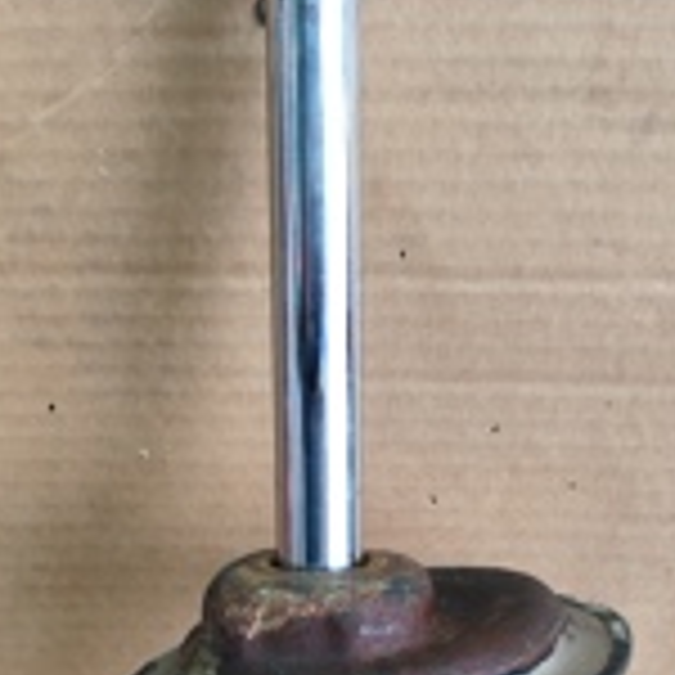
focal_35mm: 65
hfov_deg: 26.5
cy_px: 688
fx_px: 1434
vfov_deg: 25.1
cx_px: 338
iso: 250
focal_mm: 6.19
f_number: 1.65
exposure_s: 1/100
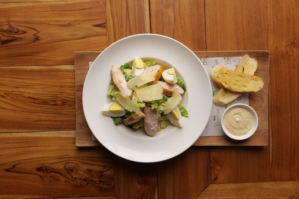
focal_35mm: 50
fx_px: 415
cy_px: 100
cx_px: 150
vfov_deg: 27.0
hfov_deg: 39.6
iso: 100
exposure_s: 1/160
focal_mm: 50
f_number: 11
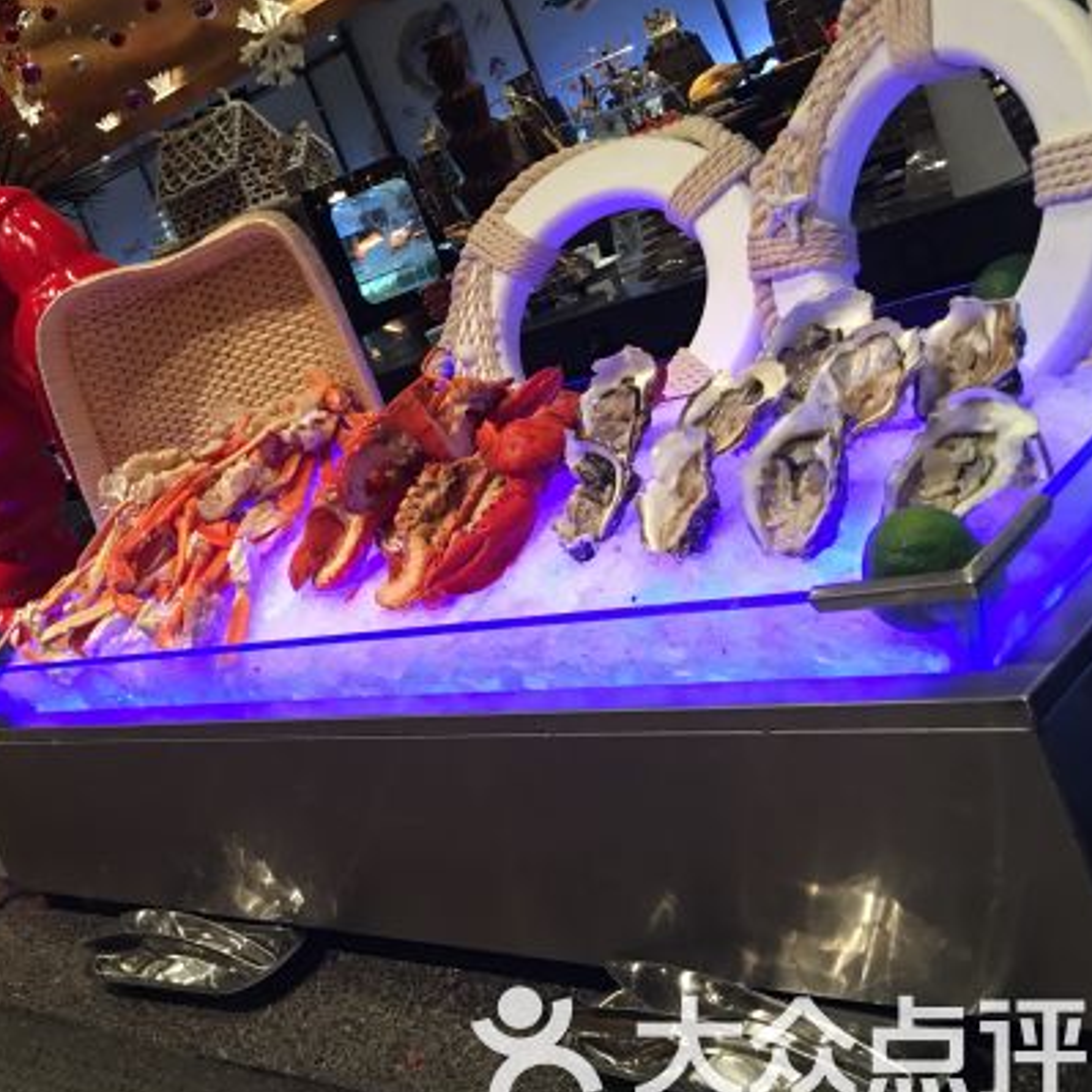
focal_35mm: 45
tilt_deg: -6.7
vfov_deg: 37.5
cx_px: 200
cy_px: 475
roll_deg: +23.4
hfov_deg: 36.1
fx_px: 1606
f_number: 2.2
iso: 80
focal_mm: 4.15
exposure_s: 1/17
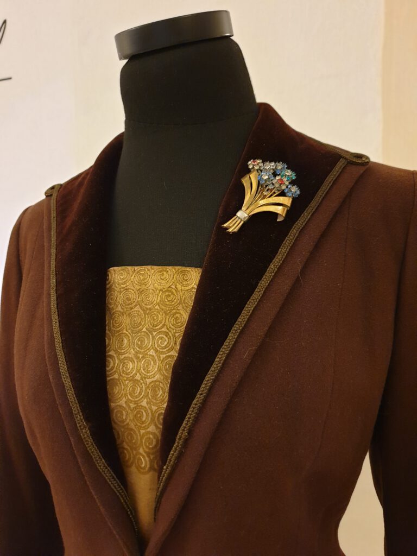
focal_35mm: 26
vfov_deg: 67.3
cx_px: 208
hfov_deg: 53.1
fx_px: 418
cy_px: 278
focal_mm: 4.3
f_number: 1.5
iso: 400
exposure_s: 1/50
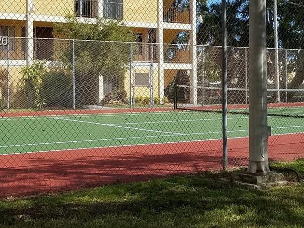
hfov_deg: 28.7
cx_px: 244
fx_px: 580
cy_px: 42
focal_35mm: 66
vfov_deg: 21.9
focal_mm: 4.2
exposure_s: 1/3064
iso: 50
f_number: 1.7
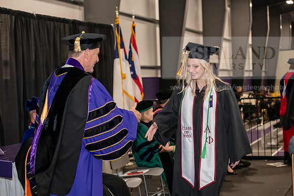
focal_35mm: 70
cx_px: 147
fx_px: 572
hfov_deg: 28.8
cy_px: 98
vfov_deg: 19.5
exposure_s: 1/200
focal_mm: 70
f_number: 5
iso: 2500
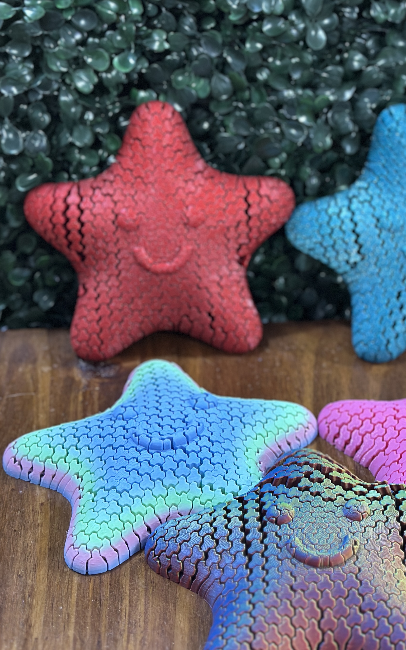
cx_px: 322
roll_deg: -2.1
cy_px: 294
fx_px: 1327
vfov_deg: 27.5
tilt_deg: -33.1
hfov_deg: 17.3
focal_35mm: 75
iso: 400
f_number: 1.78
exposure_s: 1/33
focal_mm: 6.86
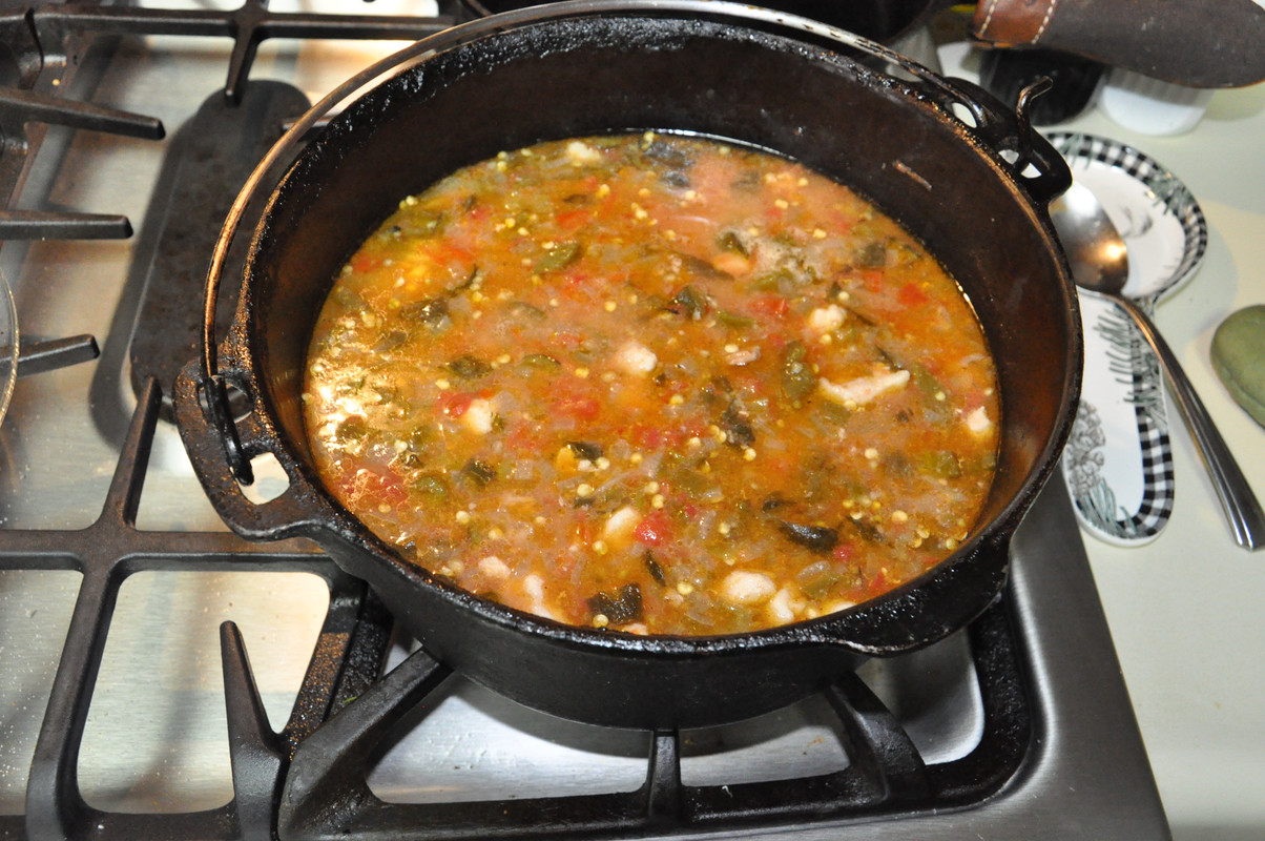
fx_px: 1264
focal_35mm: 36
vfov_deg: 36.8
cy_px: 420
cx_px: 632
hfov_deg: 53.2
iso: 3200
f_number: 5.6
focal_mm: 24
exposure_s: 1/60
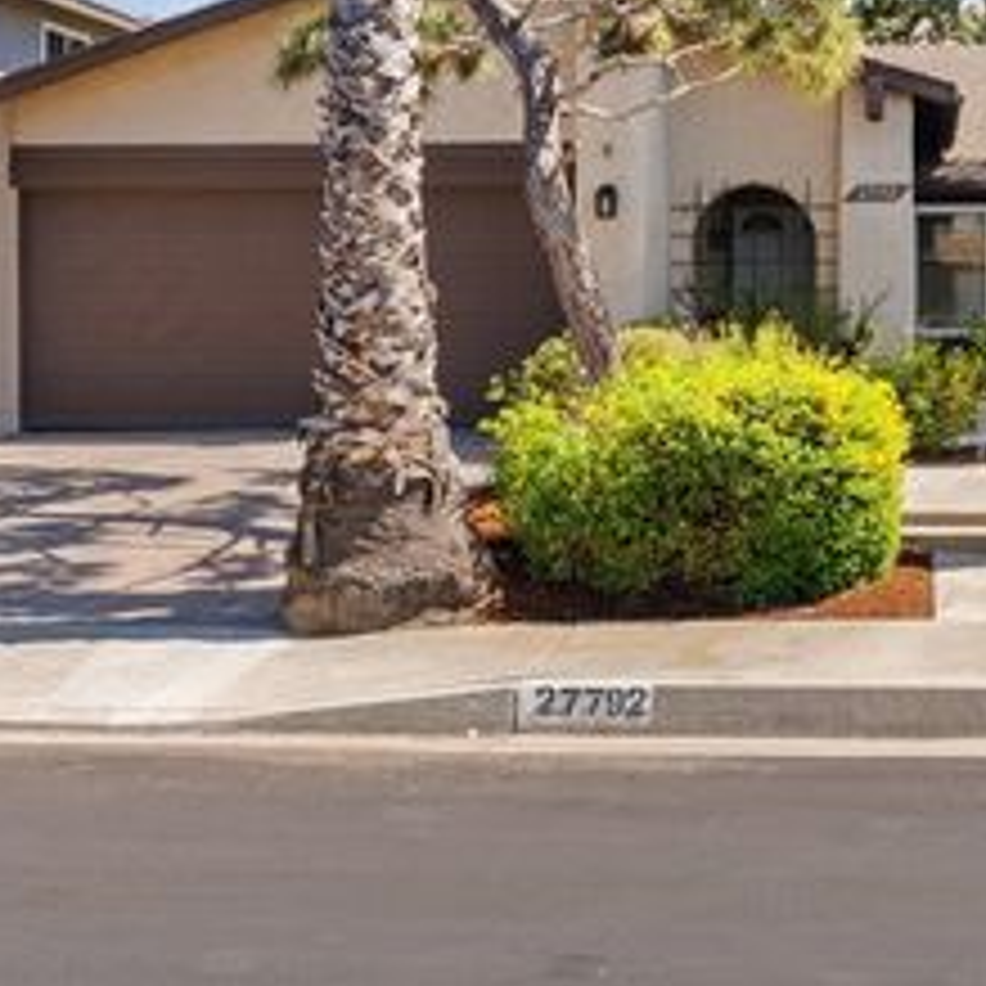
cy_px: 335
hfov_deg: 27.7
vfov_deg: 28.4
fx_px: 1934
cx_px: 860
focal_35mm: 60
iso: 100
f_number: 9
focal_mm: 31
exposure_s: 1/30
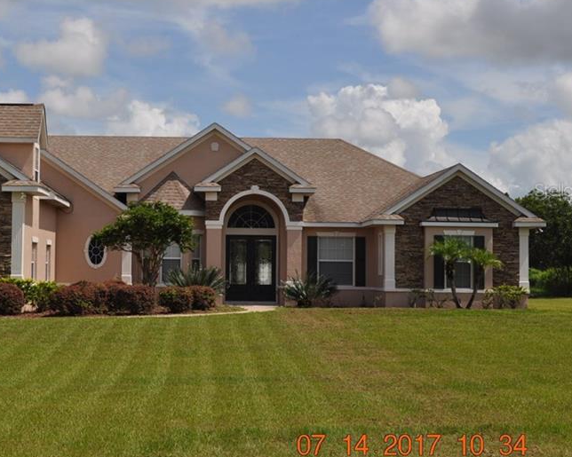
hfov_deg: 24.8
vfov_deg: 20.1
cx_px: 159
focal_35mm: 76
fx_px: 1286
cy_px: 189
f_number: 10
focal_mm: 34
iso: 200
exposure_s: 1/400
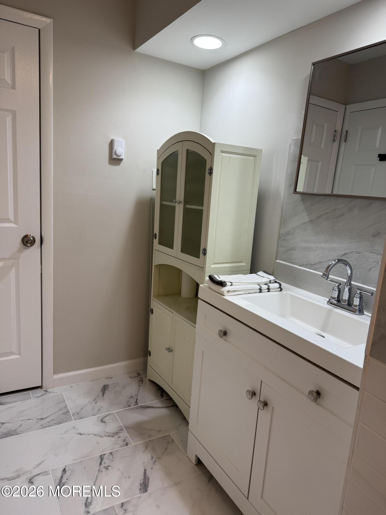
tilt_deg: -11.3
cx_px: 193
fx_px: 357
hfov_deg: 56.8
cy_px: 258
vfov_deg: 71.6
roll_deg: -4.3
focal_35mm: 24
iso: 80
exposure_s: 1/120
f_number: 1.78
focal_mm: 6.76
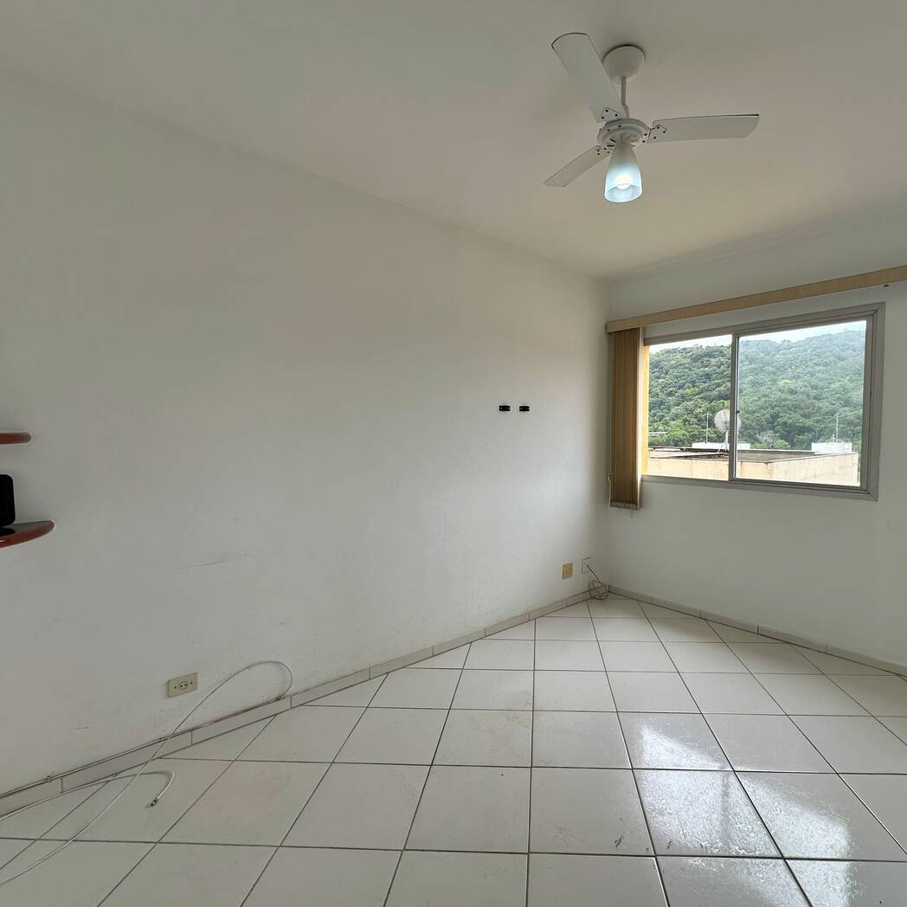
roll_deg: -0.6
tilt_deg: -2.6
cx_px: 526
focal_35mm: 17
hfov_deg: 83.3
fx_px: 504
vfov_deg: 84.0
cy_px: 454
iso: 40
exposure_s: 1/418
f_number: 2.2
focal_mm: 2.22
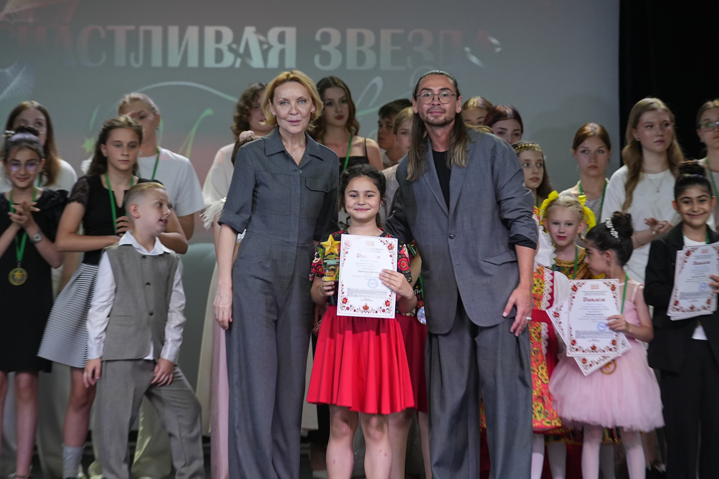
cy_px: 240
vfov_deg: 7.1
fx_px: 3855
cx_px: 360
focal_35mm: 193
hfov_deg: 10.7
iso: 1000
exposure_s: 1/250
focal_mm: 129
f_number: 2.8
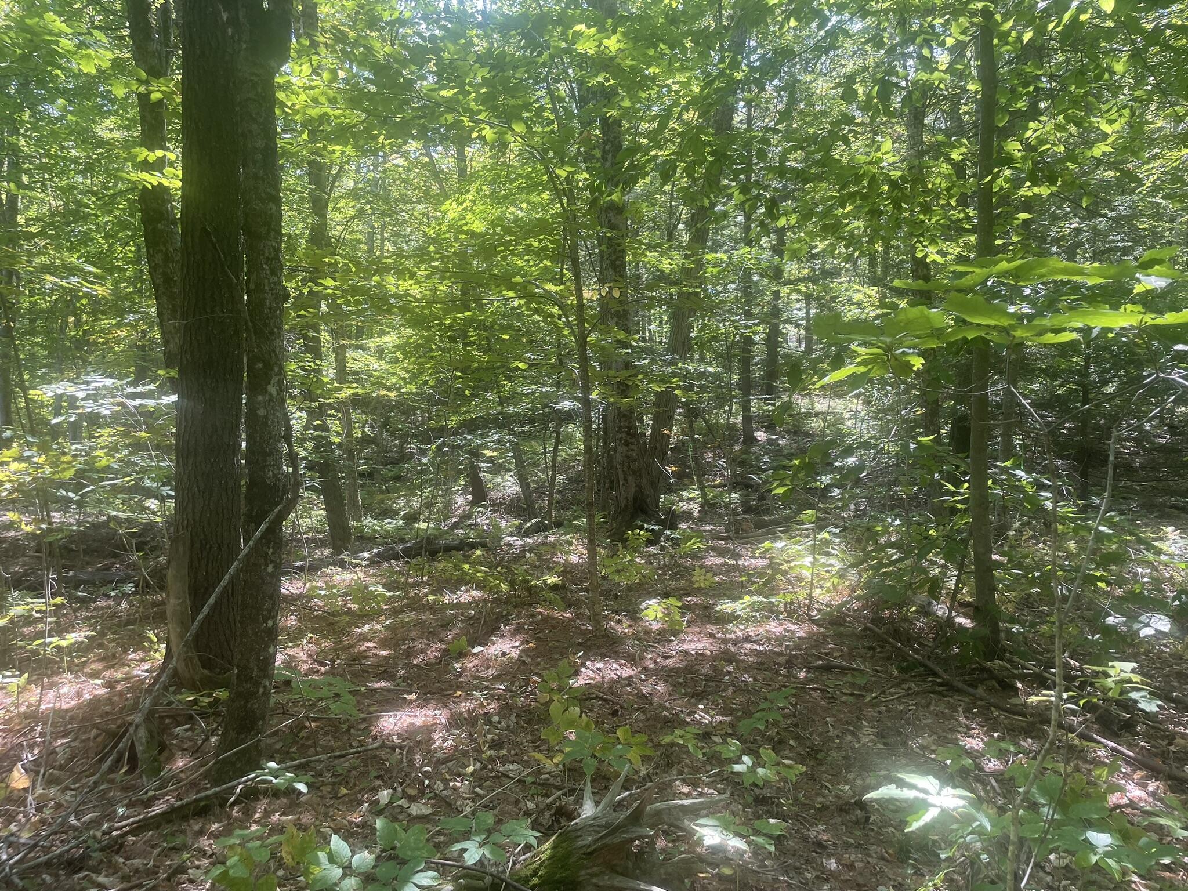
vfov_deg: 53.1
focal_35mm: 26
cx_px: 594
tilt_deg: -5.6
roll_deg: -1.4
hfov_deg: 67.3
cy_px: 446
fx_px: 892
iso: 64
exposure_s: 1/121
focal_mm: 4.2
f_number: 1.6
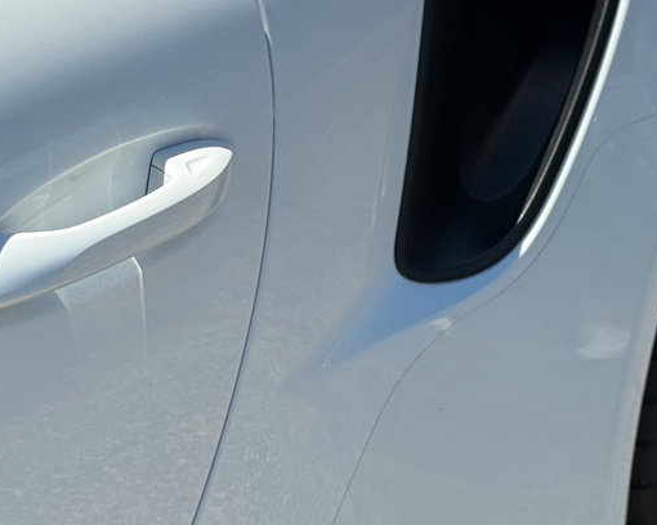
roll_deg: -0.6
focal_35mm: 147
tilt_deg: -14.7
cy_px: 196
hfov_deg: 13.1
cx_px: 415
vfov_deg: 10.5
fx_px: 2858
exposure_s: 1/2273
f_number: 1.78
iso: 64
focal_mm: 6.76
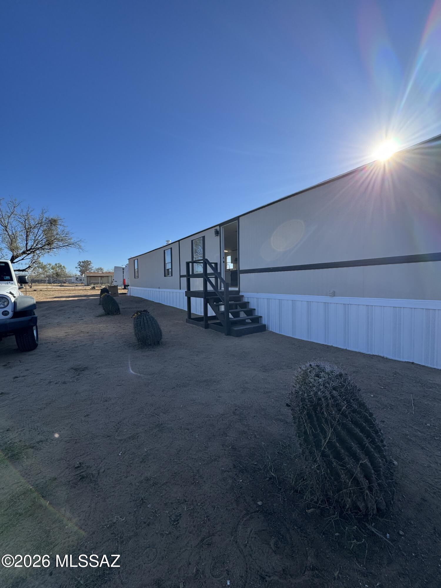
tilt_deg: -3.0
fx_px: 238
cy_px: 294
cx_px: 220
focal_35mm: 14
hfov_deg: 85.7
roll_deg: +1.5
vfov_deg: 102.1
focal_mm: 2.22
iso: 50
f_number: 2.2
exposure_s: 1/1370
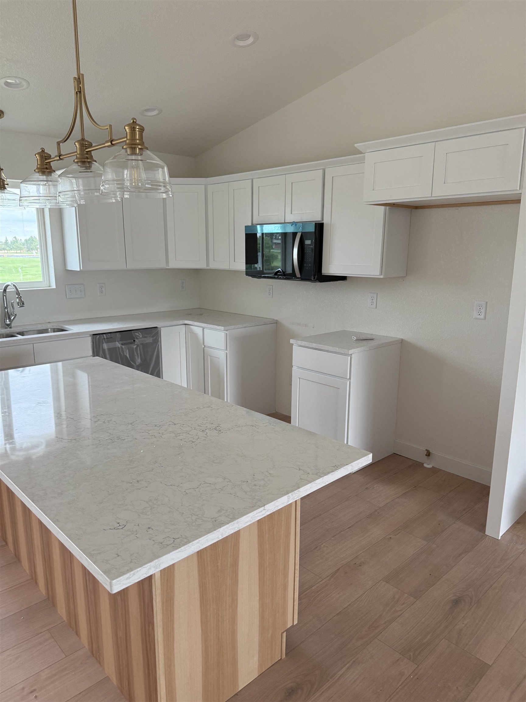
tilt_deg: -10.8
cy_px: 351
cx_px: 263
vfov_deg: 71.6
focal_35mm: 24
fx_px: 486
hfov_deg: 56.8
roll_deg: -1.7
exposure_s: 1/114
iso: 200
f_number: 1.78
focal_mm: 6.76
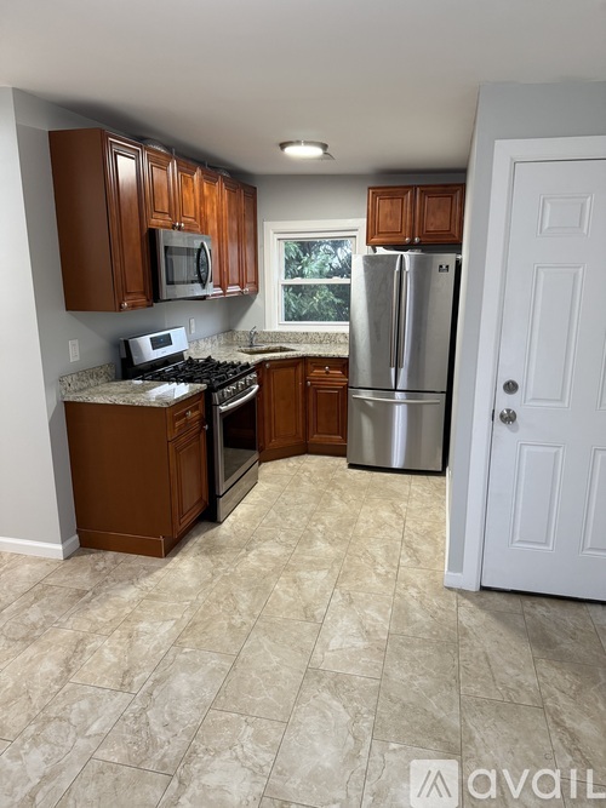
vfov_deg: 71.6
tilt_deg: -11.7
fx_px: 560
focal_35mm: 24
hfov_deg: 56.8
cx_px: 303
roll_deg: -0.1
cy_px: 404
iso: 250
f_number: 1.78
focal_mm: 6.76
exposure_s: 1/60
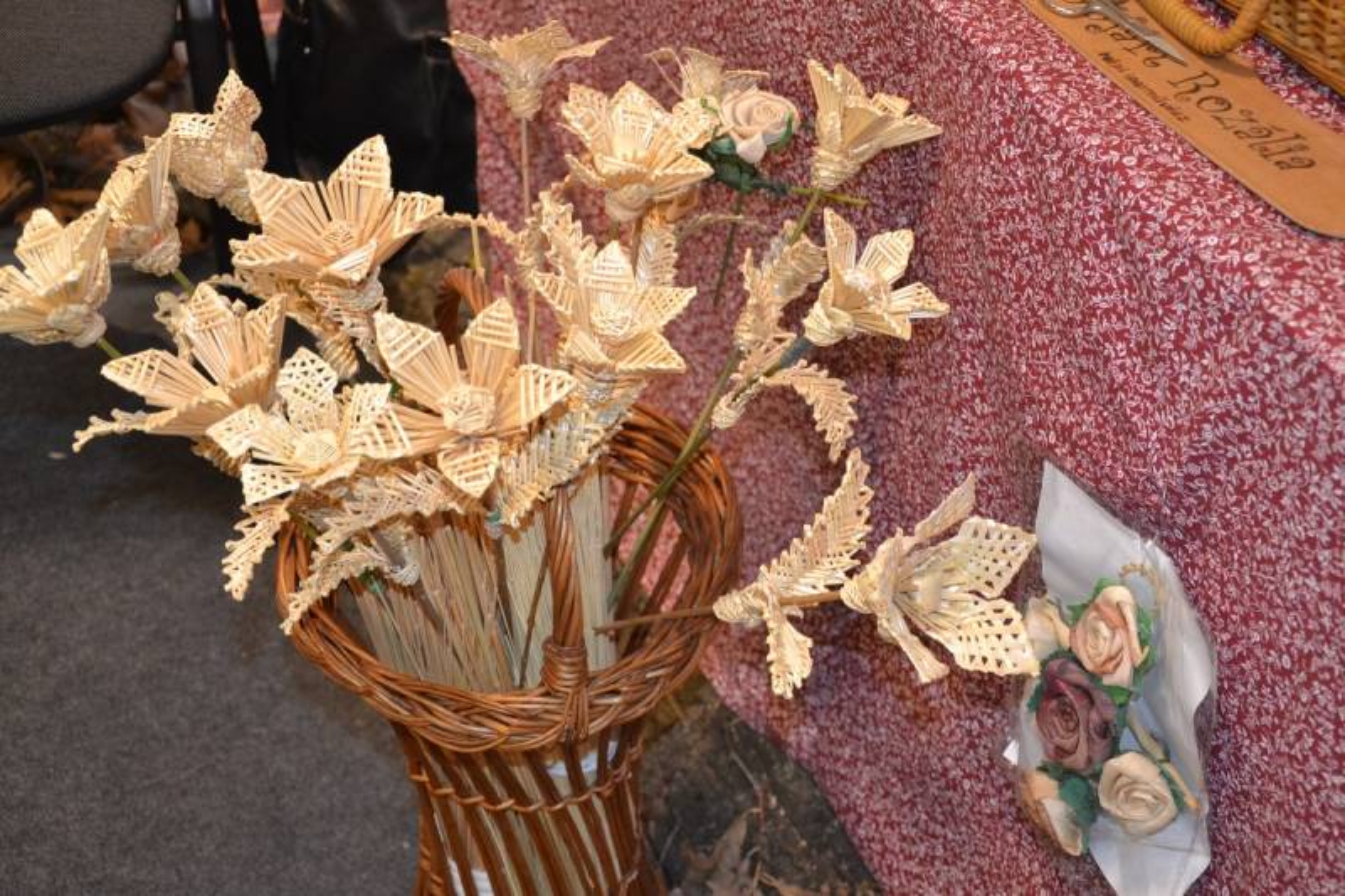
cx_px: 672
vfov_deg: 25.7
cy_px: 448
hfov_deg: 37.9
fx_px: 1961
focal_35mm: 52
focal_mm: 35
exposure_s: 1/60
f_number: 4.5
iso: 1800
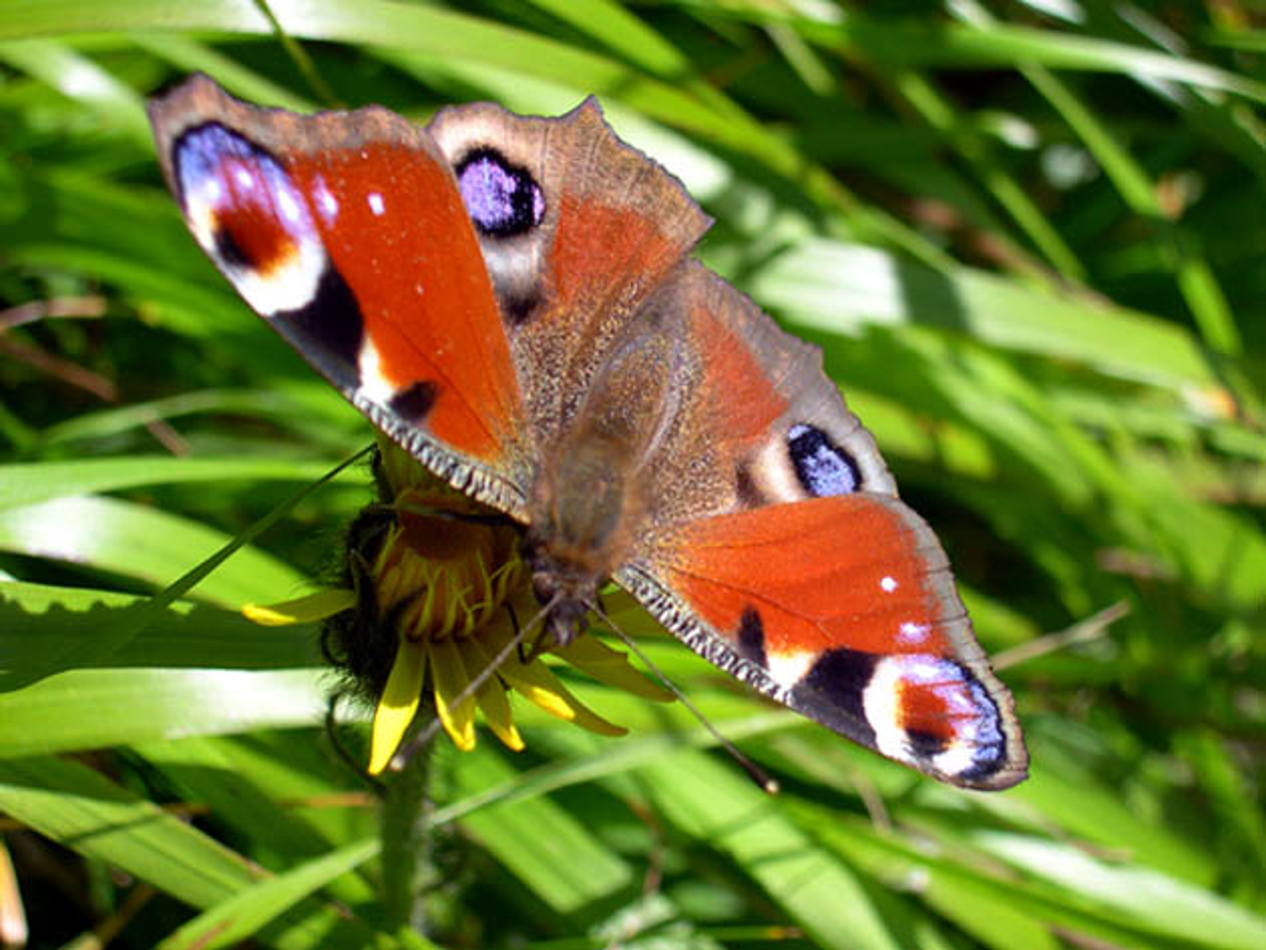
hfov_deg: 23.8
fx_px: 3000
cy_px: 475
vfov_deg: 18.0
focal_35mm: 82
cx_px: 633
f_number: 4.1
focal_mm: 17.4
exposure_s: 1/568
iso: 100
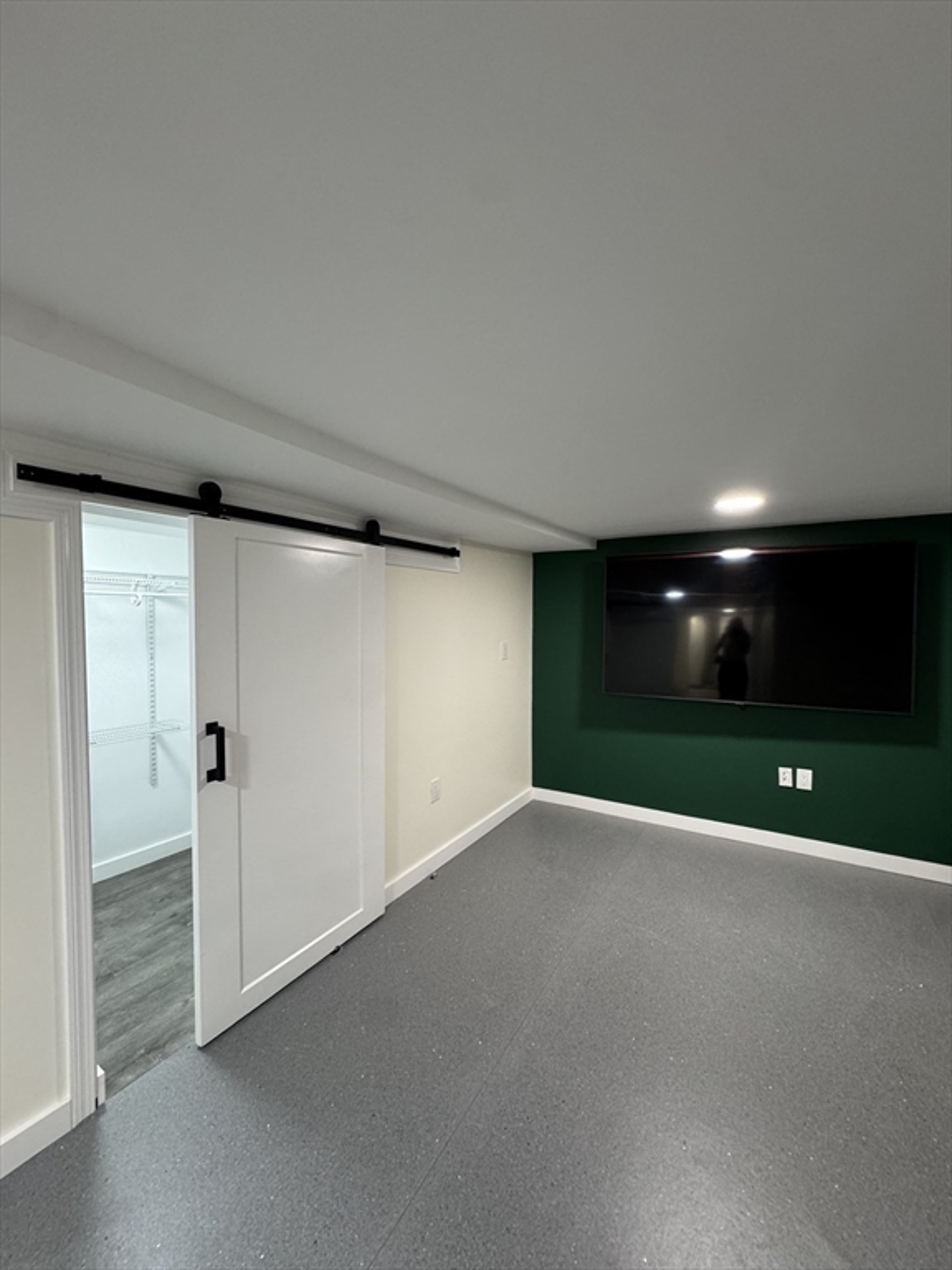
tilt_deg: -0.9
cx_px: 476
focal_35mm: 14
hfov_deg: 85.7
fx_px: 513
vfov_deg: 102.1
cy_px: 635
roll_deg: +0.5
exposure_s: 1/60
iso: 250
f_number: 2.2
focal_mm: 2.22
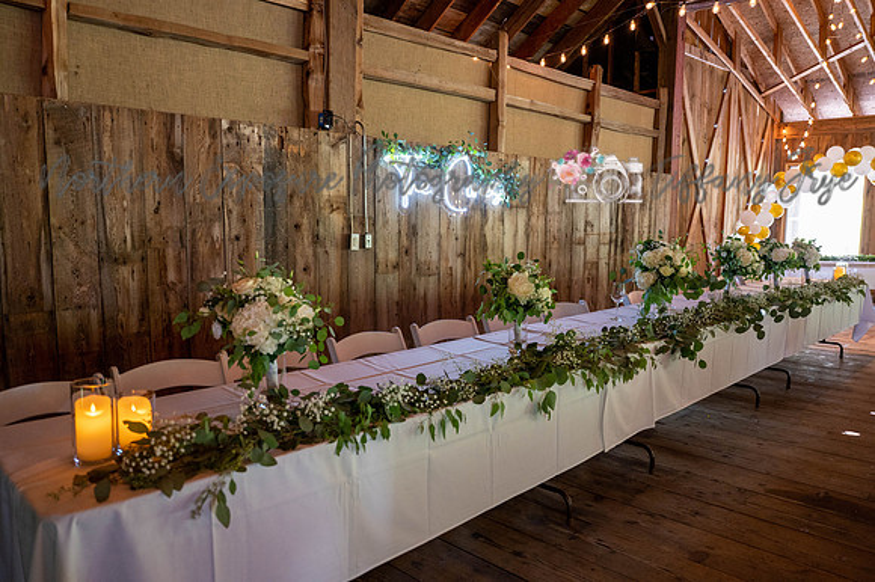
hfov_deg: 68.4
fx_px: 644
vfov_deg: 48.7
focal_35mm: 26
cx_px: 438
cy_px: 291
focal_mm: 26.5
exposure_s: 1/125
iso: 2500
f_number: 2.8
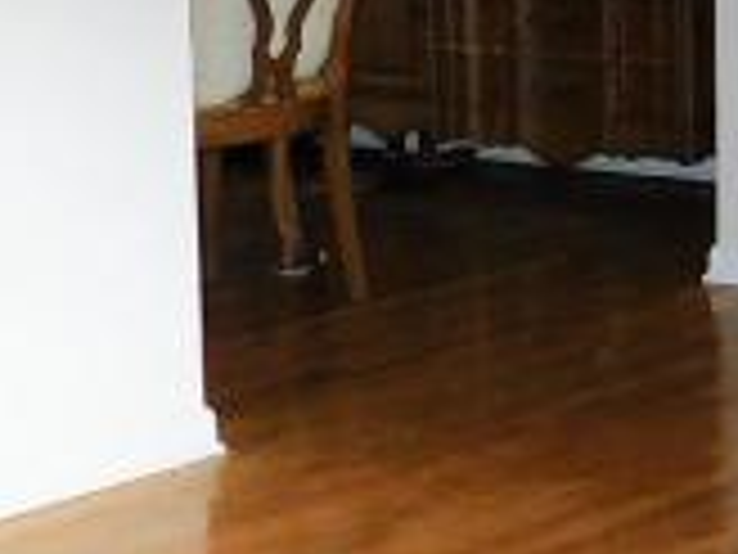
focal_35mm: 144
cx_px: 1071
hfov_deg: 13.0
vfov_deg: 10.2
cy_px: -14
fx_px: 3070
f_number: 3
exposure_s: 1/30
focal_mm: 4
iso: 200
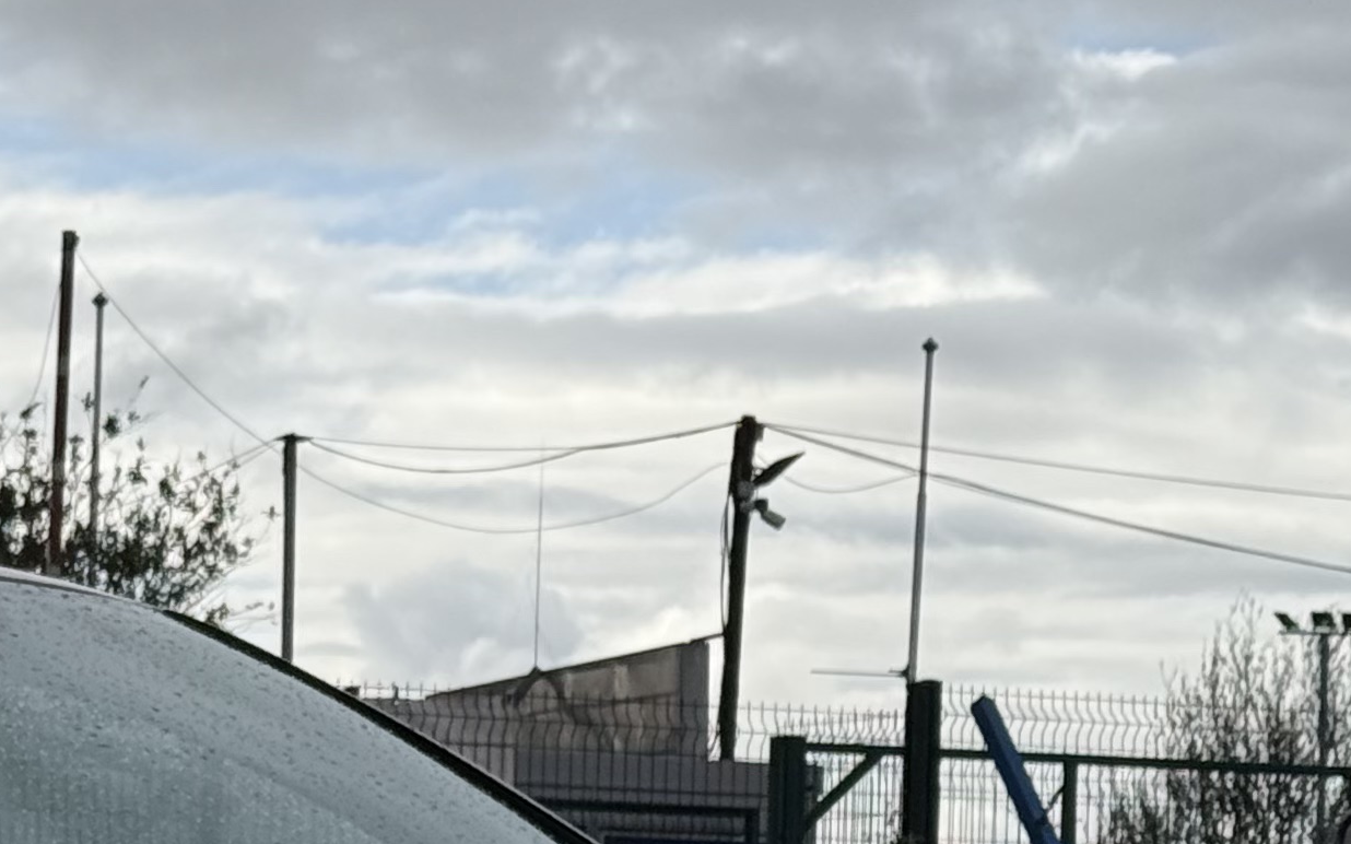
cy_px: 1066
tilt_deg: +0.4
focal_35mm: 166
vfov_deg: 7.8
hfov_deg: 12.3
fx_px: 6111
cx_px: -234
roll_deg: -1.4
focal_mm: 6.76
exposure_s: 1/4878
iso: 64
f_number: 1.78
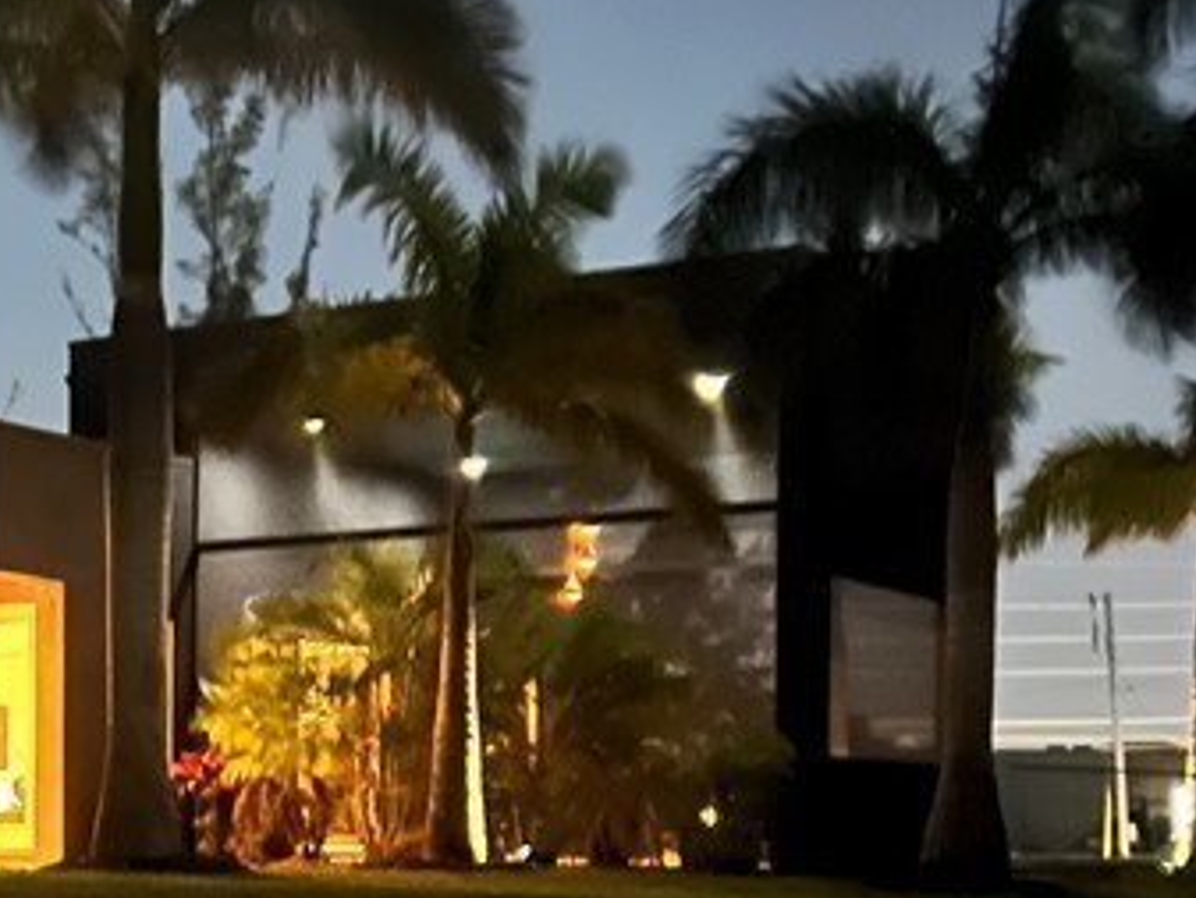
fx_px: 2730
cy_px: 820
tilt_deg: -0.4
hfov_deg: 22.8
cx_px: -216
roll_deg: +0.3
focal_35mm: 79
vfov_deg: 18.4
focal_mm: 5.7
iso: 5000
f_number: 1.5
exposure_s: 1/5
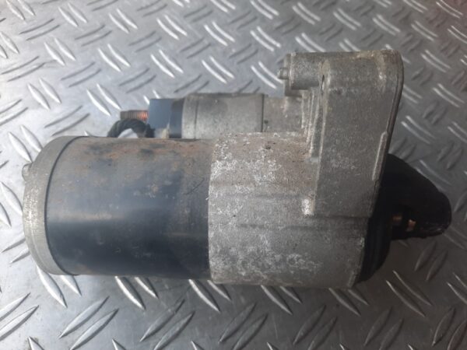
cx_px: 234
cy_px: 175
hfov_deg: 69.4
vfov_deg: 54.9
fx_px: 337
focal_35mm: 25
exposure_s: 1/60
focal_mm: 4.6
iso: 80
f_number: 2
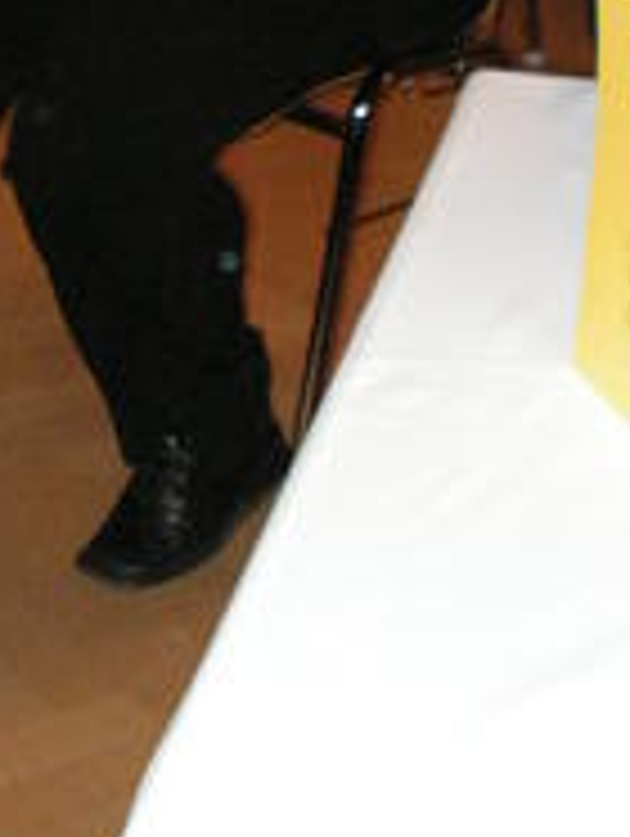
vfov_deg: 15.4
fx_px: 2808
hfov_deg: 12.8
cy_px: -486
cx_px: 238
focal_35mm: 116
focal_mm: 6
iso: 160
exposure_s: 1/40
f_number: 3.2
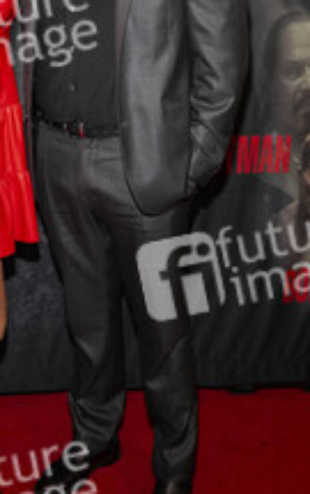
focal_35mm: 54
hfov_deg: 23.6
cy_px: 152
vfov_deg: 37.0
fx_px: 727
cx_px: 46
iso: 800
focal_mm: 28.5
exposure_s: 1/200
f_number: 5.6
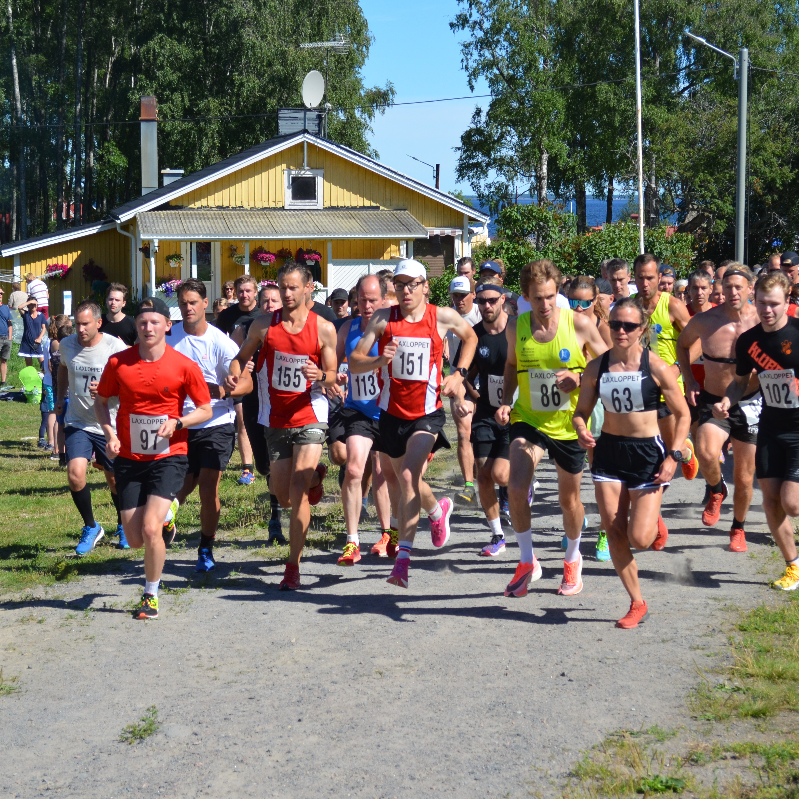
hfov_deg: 22.5
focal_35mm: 77
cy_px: 400
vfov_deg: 22.5
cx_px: 436
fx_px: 2011
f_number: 7.1
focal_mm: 40
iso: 400
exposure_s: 1/1600
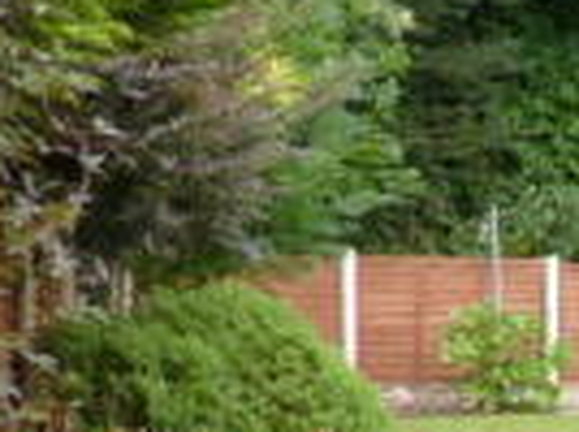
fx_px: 1820
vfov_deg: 13.2
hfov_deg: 15.3
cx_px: 1087
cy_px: 508
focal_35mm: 109
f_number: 3.3
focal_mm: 4.1
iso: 80
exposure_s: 1/60
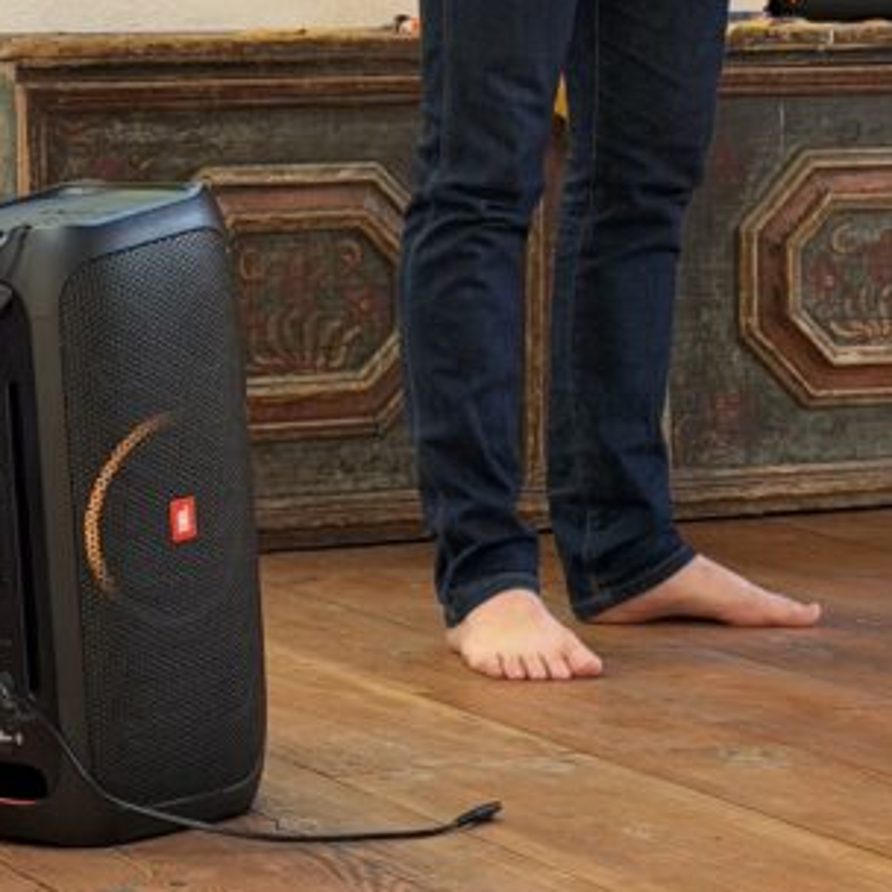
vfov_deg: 12.0
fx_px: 4169
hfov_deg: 12.2
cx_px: 505
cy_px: -76
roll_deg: +0.7
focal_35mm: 143
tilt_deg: +1.4
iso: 100
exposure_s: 1/102
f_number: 1.78
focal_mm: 6.76
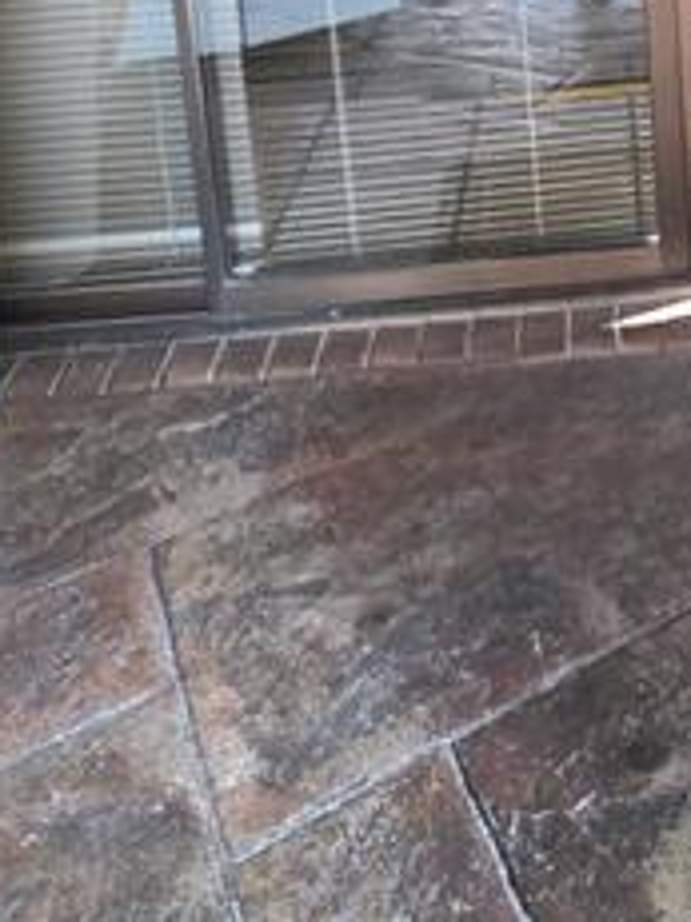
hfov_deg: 30.0
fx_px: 1199
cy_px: -259
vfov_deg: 32.4
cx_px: 687
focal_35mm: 45
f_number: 1.9
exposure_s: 1/101
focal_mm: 2.2
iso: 100
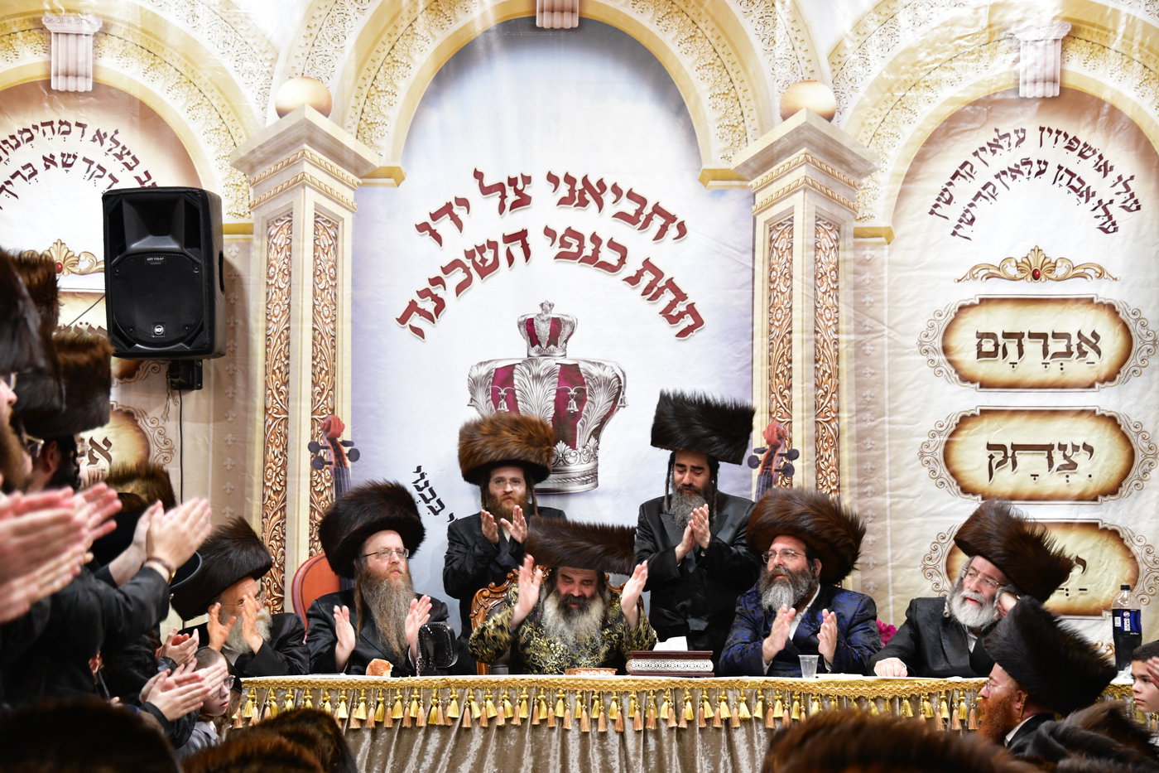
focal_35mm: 82
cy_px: 386
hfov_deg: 24.8
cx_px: 580
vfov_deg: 16.6
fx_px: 2639
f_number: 5.6
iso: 2000
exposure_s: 1/100
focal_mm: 82
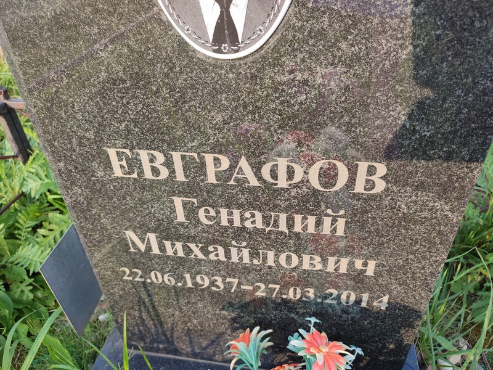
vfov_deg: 54.9
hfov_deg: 69.4
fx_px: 356
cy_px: 185
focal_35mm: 25
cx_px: 246
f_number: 1.9
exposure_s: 1/100
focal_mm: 6.04
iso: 53
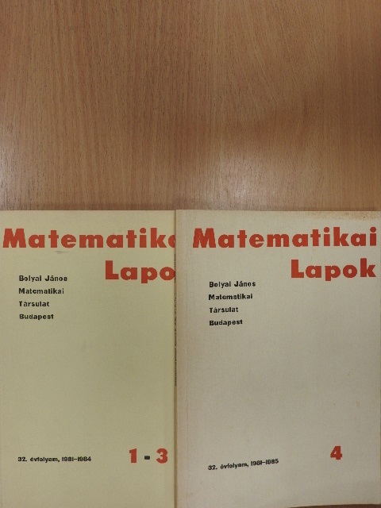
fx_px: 484
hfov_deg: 42.9
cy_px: 254
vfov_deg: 55.4
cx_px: 190
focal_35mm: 33
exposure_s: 1/60
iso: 180
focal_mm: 5.9
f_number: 3.6
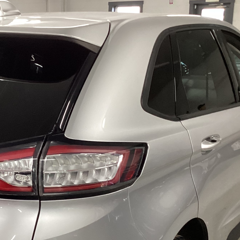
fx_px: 526
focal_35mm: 67
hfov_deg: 25.0
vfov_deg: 25.4
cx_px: 25
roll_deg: +0.0
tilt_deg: -18.0
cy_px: 182
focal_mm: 3.3
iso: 250
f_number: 2.4
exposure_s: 1/50
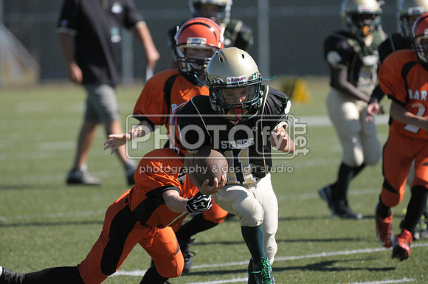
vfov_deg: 3.5
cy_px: 142
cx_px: 214
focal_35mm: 390
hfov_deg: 5.3
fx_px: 4630
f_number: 4
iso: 640
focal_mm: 260
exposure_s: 1/3200
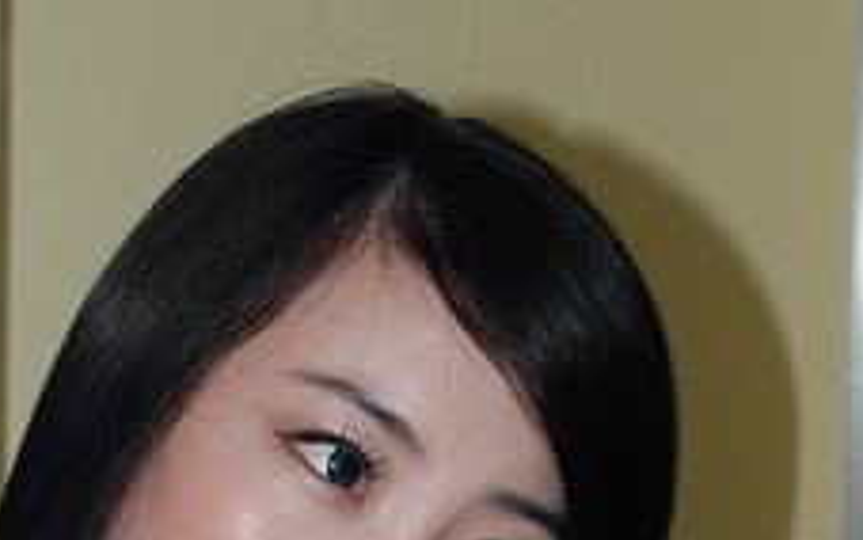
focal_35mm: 204
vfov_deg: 6.3
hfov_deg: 10.2
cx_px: 80
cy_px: 897
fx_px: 4799
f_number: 8
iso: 100
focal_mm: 26
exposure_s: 1/200
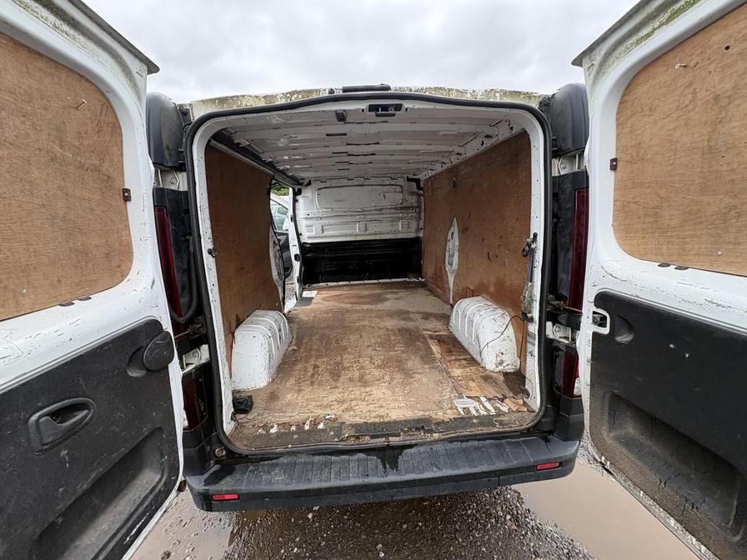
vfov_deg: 85.7
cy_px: 280
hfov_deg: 102.1
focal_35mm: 14
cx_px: 374
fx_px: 302
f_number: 2.2
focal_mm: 2.22
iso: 64
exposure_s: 1/340
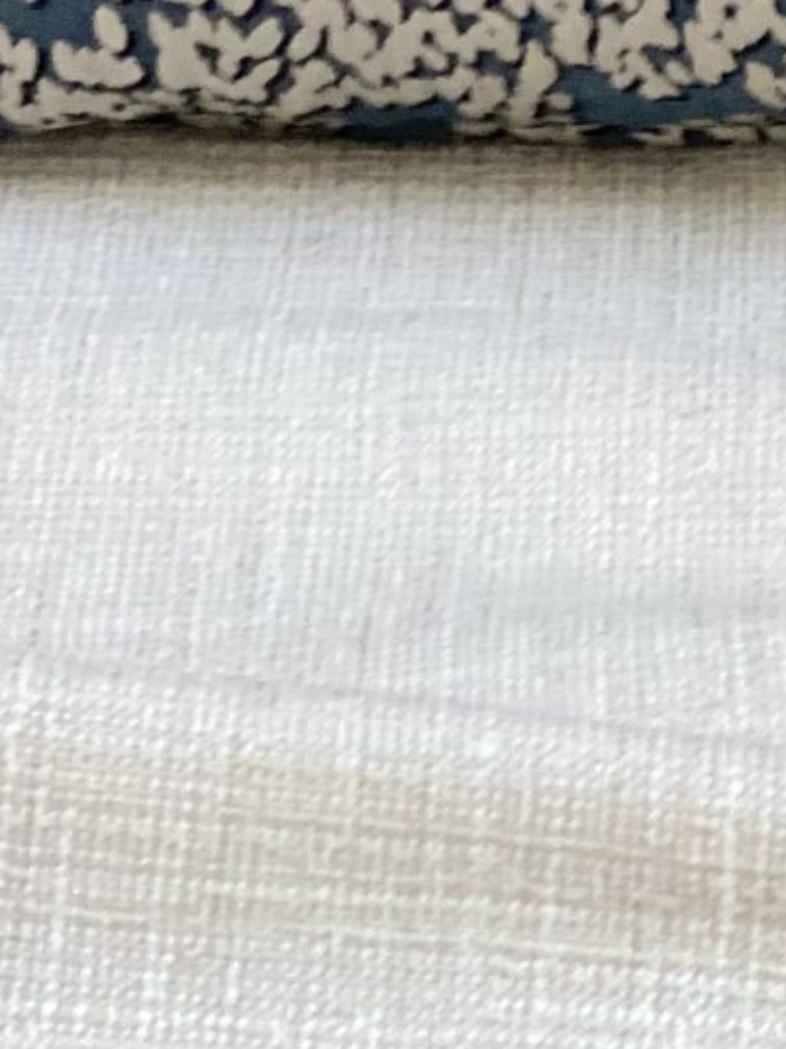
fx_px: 7541
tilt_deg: -21.5
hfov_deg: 5.9
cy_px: -1016
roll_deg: -2.6
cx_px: 1421
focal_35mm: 249
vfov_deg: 7.6
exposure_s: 1/122
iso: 200
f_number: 2
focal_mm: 6
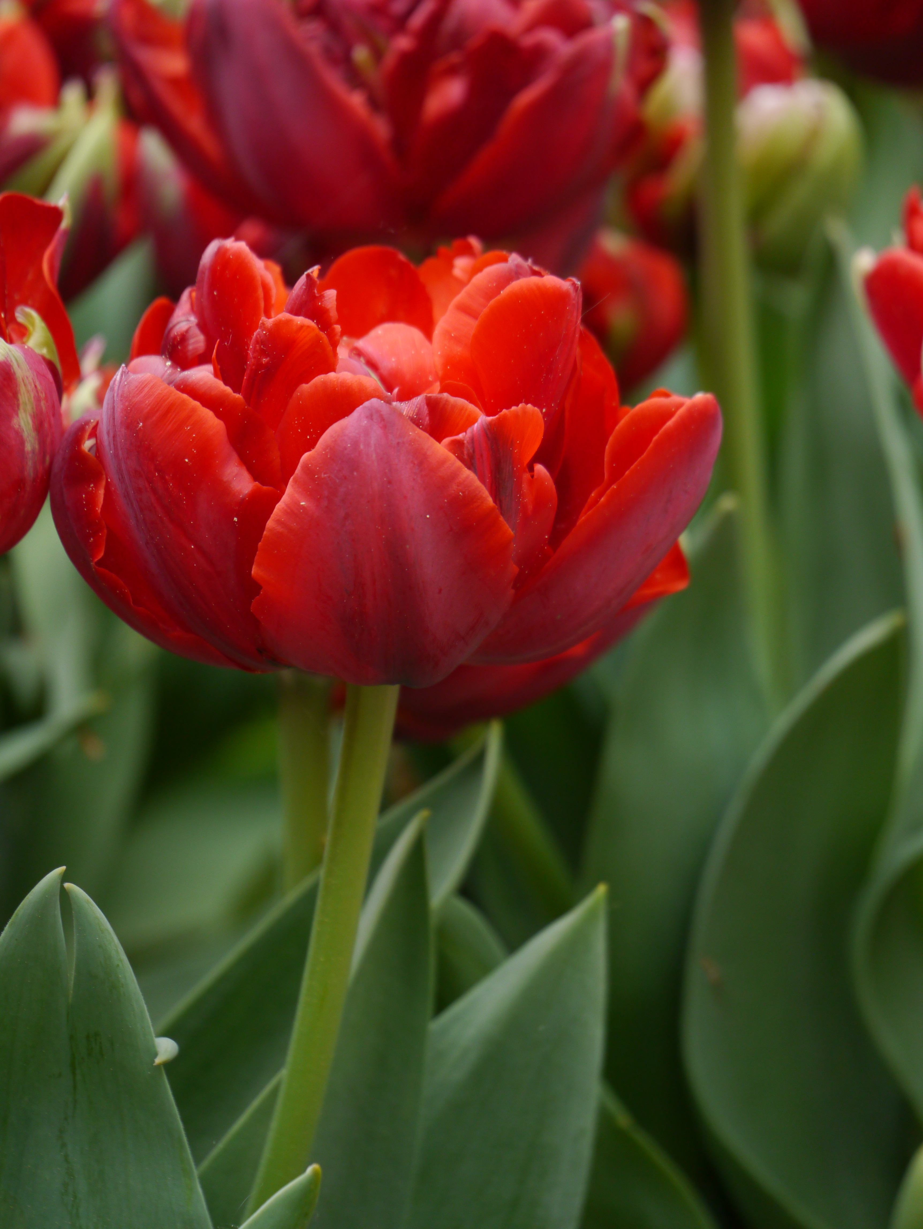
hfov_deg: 5.5
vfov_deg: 7.3
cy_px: 614
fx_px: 9592
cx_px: 462
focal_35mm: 270
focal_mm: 135
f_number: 5.6
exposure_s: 1/320
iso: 400
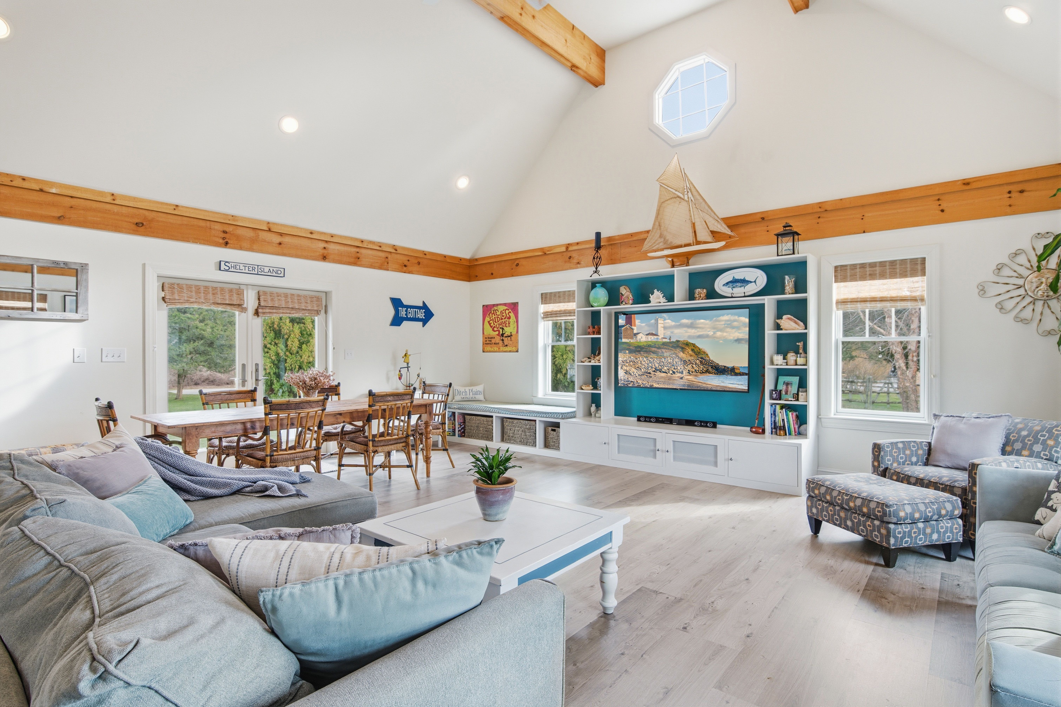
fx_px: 530
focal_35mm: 18
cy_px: 354
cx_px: 530
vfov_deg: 67.4
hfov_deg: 90.0
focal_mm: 18
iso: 400
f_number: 8
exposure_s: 1/400
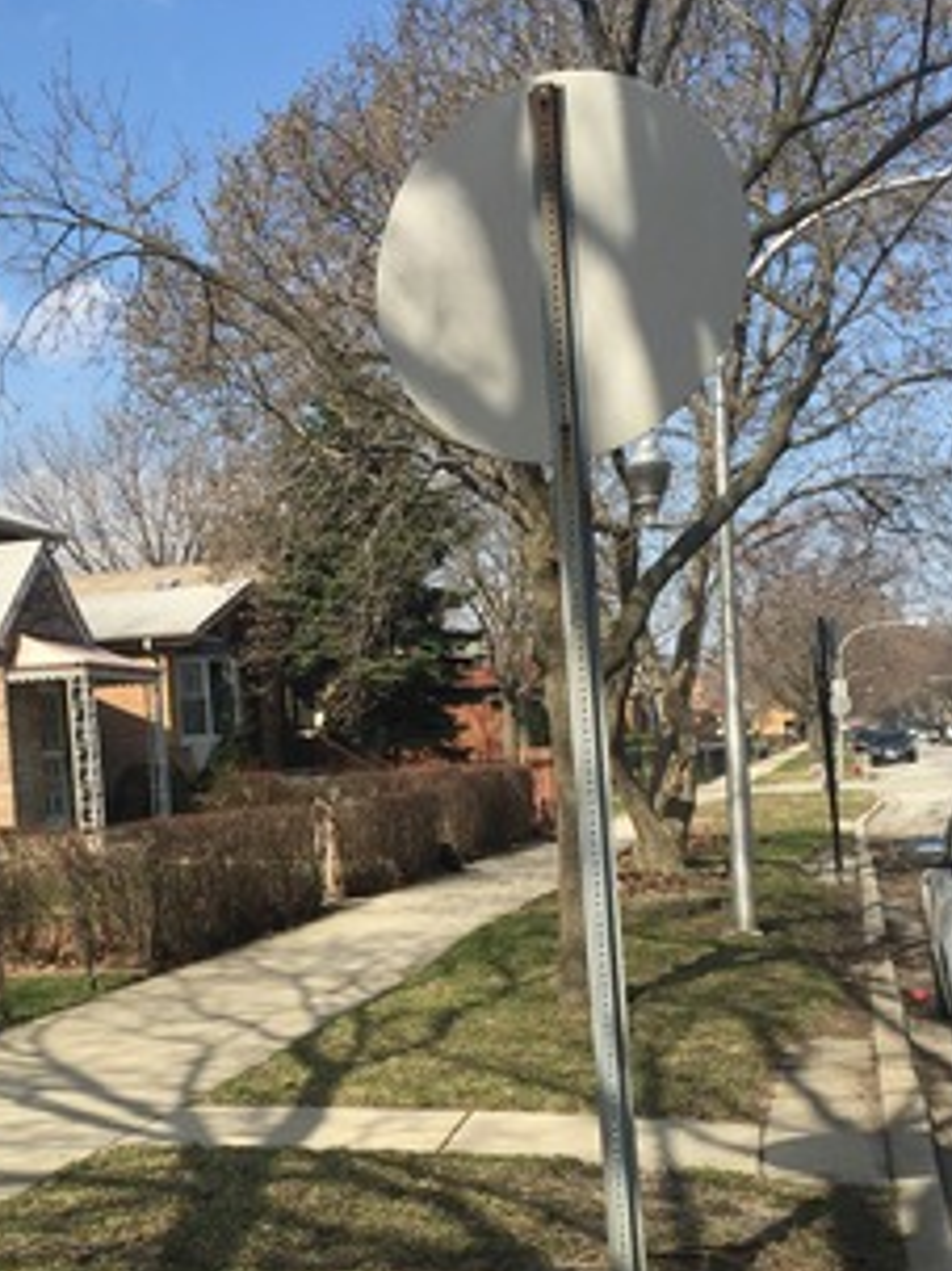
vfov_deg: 40.4
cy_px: 914
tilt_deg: -3.4
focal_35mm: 46
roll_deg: +2.1
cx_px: 289
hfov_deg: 31.2
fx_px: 1688
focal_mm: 4.15
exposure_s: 1/1721
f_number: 2.2
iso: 32
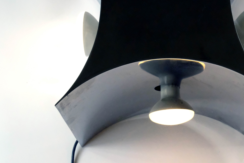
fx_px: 671
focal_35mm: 99
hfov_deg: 20.6
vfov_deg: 13.7
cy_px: 147
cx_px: 155
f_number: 7.1
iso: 5000
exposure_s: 1/125
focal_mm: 35
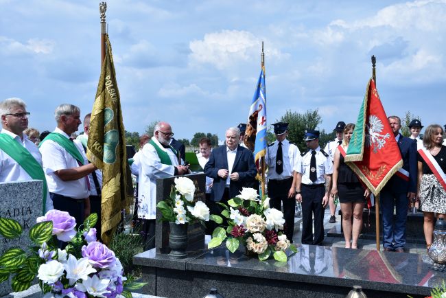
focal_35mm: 44
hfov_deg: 44.5
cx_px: 223
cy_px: 149
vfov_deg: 30.5
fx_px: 545
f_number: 13
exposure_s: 1/100
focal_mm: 44
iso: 100
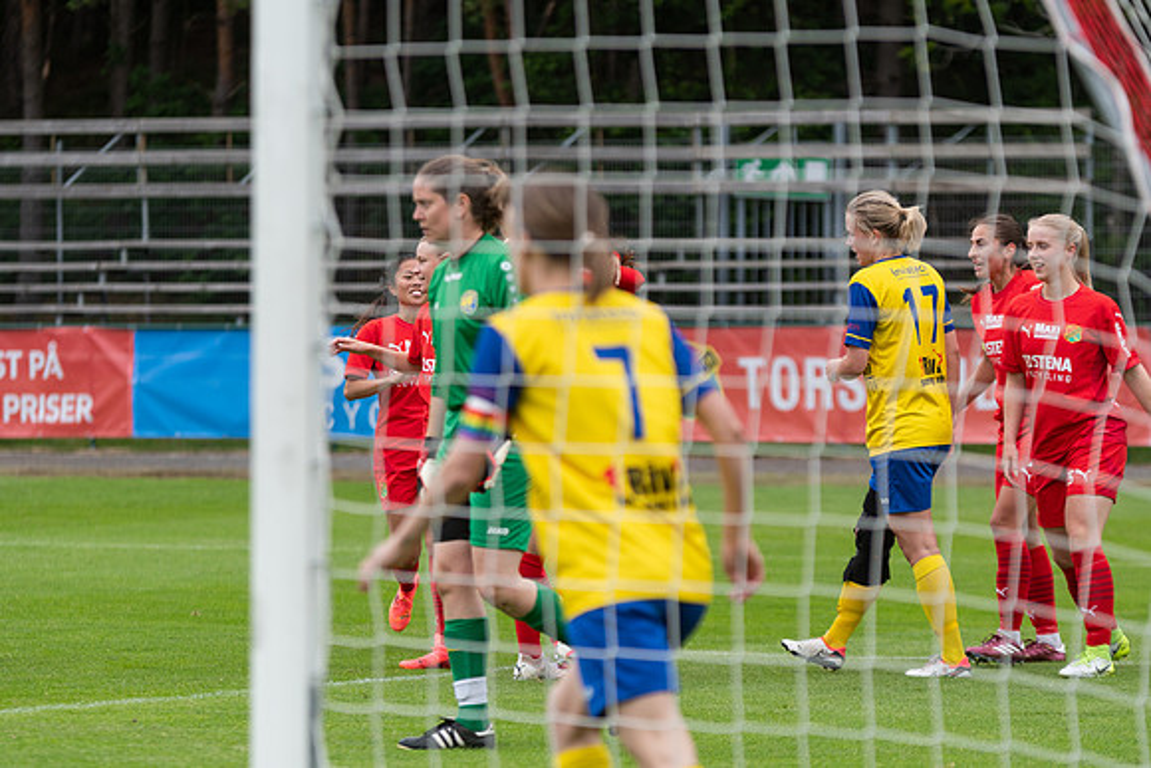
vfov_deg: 6.5
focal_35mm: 210
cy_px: 384
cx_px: 576
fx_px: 6715
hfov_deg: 9.8
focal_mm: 140
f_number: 3.2
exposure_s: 1/1250
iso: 220
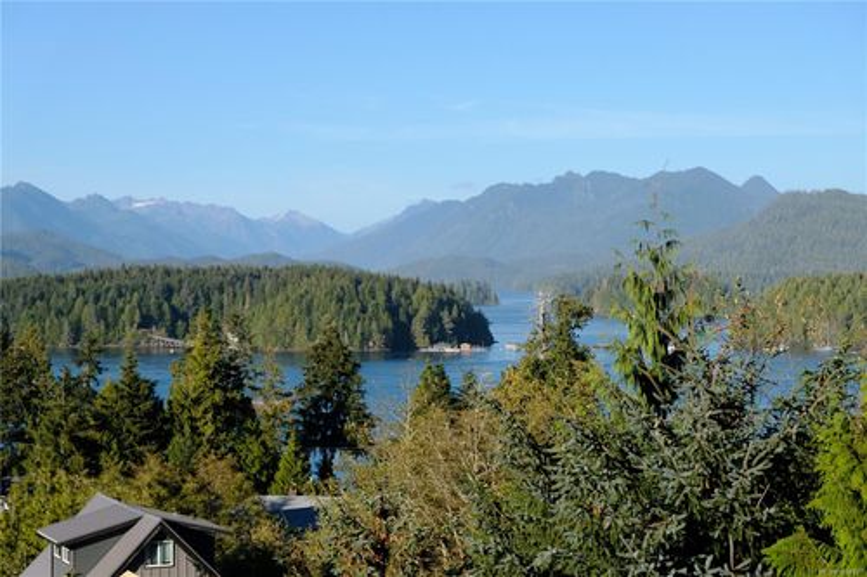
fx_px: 1806
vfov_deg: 18.2
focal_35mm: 75
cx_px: 434
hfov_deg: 27.0
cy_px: 288
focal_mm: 50
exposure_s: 1/1300
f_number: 5.6
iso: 400
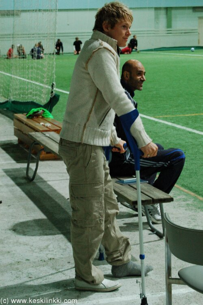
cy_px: 152
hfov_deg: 16.5
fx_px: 699
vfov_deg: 24.6
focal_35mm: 82
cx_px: 102
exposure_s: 1/15
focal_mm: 55
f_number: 6.3
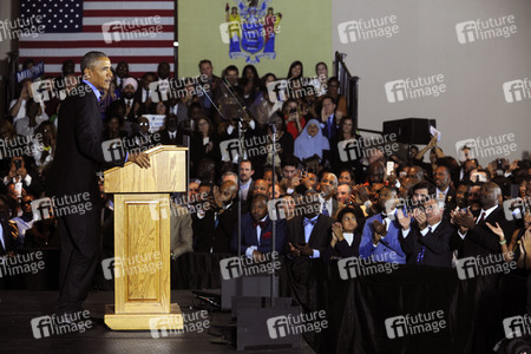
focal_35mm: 100
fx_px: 1475
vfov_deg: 13.7
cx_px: 266
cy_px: 177
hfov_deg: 20.4
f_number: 4
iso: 1600
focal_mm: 100
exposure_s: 1/320
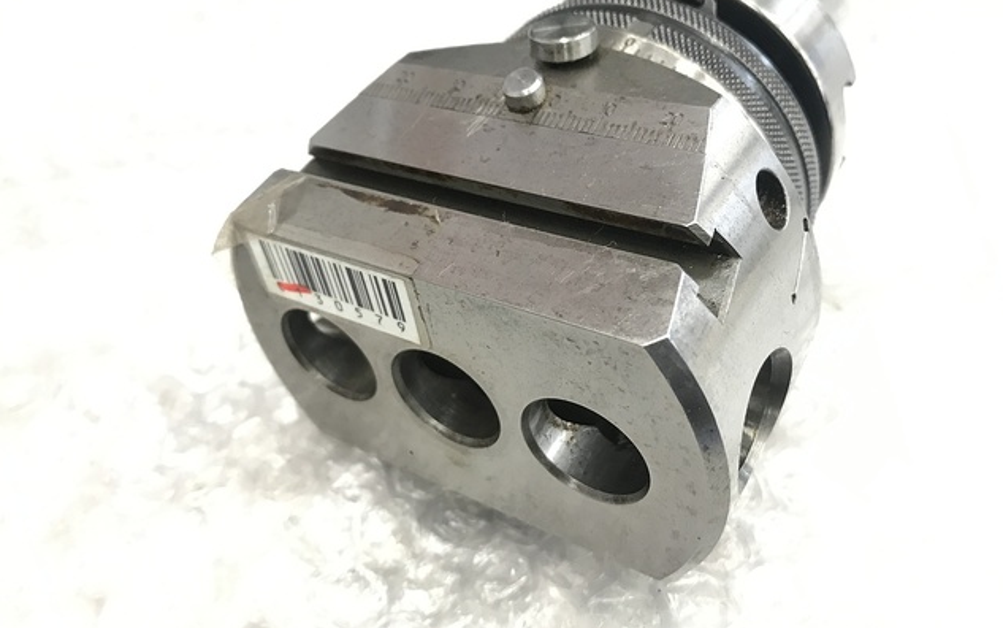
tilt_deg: -50.1
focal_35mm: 30
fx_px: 820
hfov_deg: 62.9
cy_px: 290
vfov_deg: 41.8
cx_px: 504
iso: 40
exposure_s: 1/15
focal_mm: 3.99
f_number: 1.8
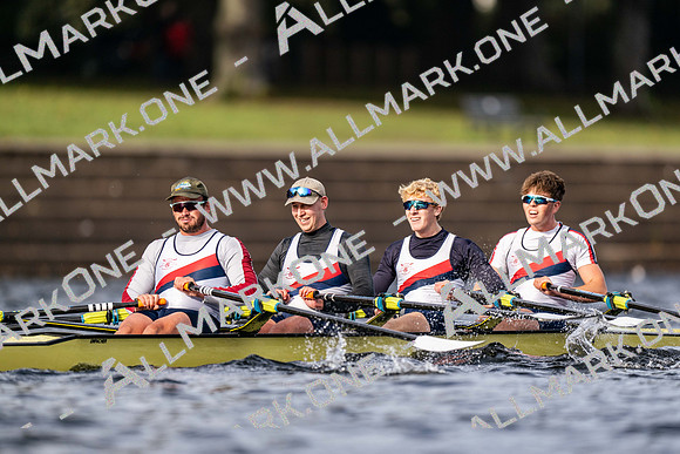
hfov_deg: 3.4
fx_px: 11341
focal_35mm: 600
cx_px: 340
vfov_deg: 2.3
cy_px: 227
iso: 360
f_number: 4
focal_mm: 600
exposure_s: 1/2500
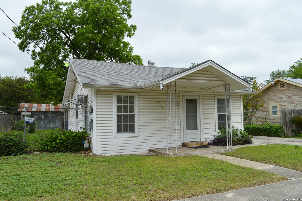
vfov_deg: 47.9
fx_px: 226
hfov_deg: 67.4
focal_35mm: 27
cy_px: 100
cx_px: 151
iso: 100
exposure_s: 1/200
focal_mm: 18
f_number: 7.1
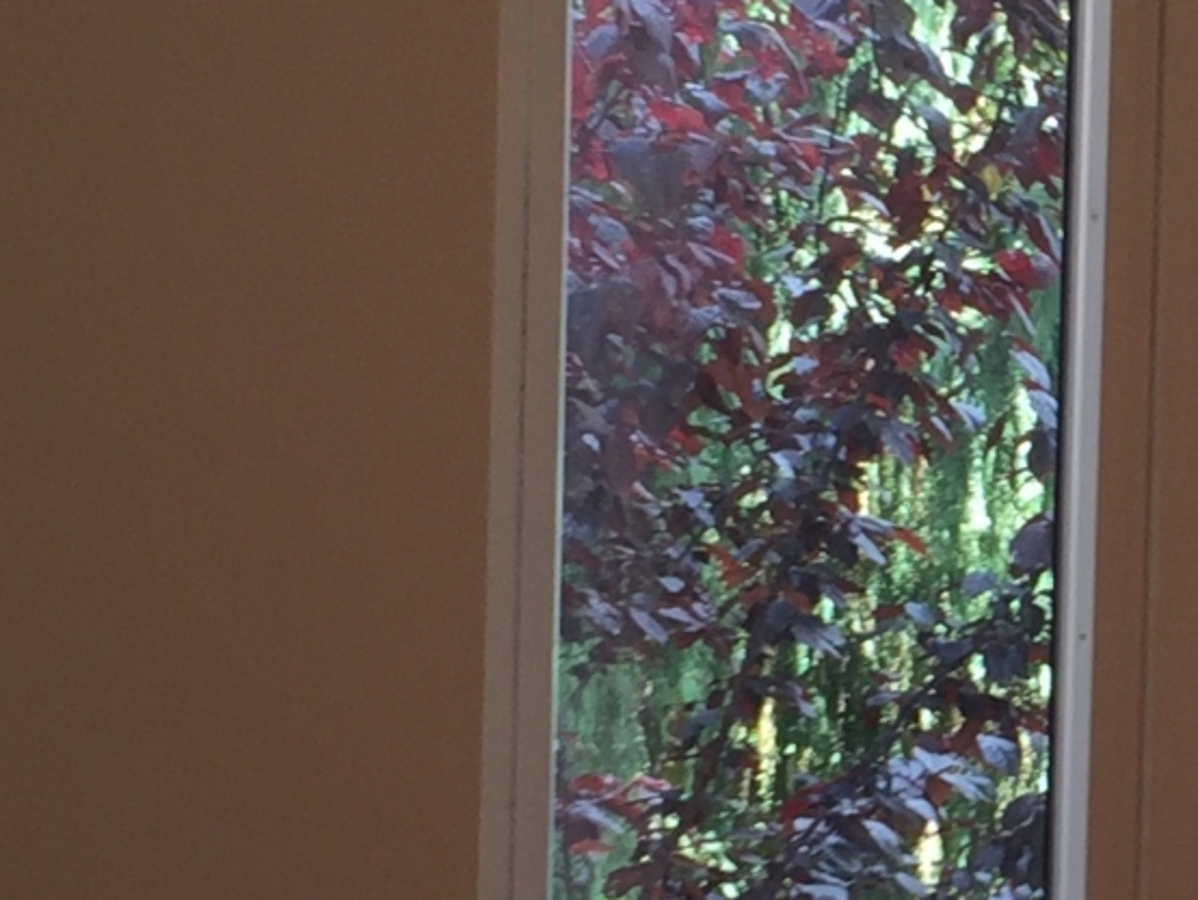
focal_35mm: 134
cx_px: 1739
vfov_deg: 11.1
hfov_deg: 13.9
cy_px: 586
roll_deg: -2.2
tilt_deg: -2.7
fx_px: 4640
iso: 32
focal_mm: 4.15
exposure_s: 1/50
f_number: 2.2
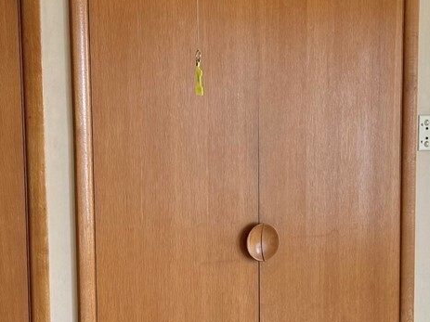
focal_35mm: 83
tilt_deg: -6.7
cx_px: 221
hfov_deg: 23.6
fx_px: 1031
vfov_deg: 17.6
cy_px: 252
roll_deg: +0.8
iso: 160
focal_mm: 6.76
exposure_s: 1/121
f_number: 1.78
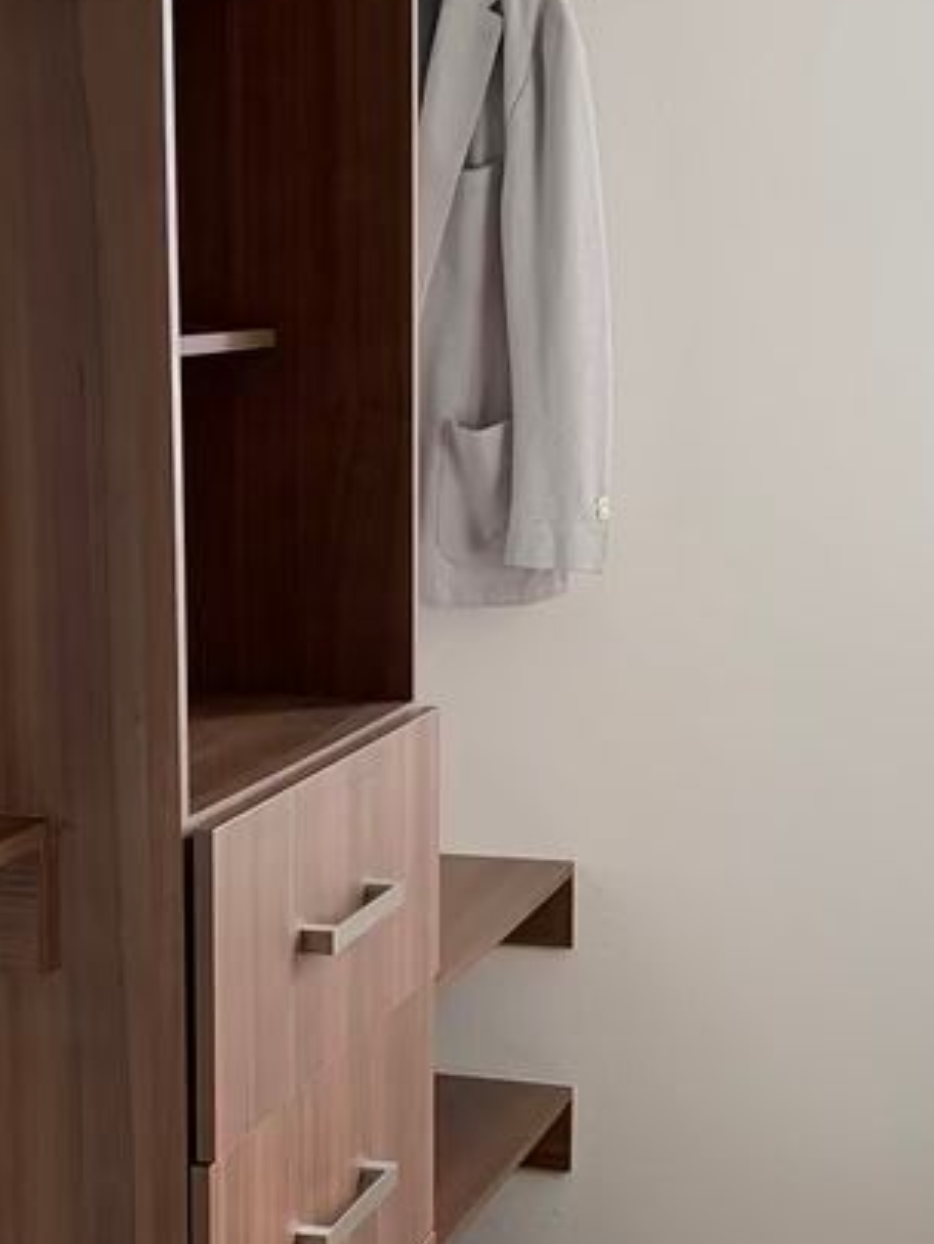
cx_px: 387
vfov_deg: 25.2
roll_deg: +1.1
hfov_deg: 19.1
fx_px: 2769
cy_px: 863
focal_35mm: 77
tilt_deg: -10.1
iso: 40
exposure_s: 1/121
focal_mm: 4.25
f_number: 1.8
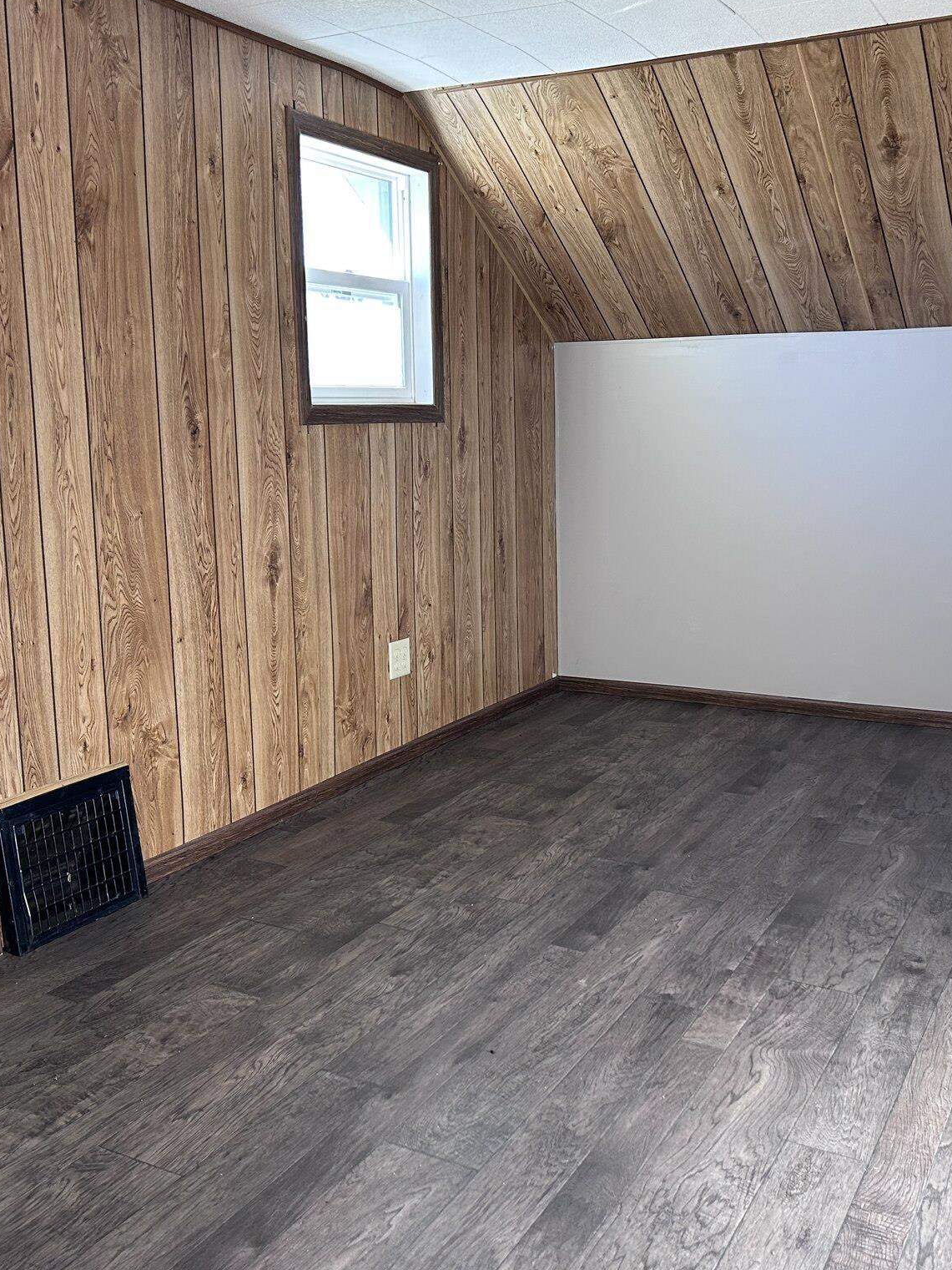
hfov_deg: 40.7
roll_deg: +1.1
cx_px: 502
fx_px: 1283
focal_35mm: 35
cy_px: 630
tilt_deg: -9.8
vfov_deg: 52.6
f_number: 1.5
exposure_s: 1/117
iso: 100
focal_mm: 5.7
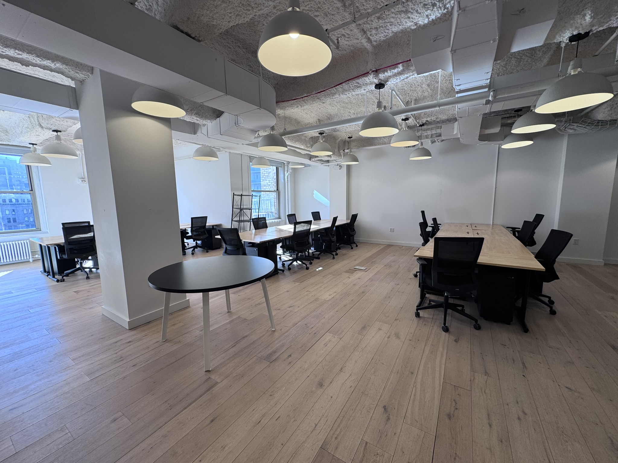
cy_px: 232
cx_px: 309
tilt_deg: -7.7
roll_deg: +0.3
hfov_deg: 102.1
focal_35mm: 14
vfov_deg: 85.7
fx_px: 250
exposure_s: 1/120
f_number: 2.2
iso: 40
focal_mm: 2.22
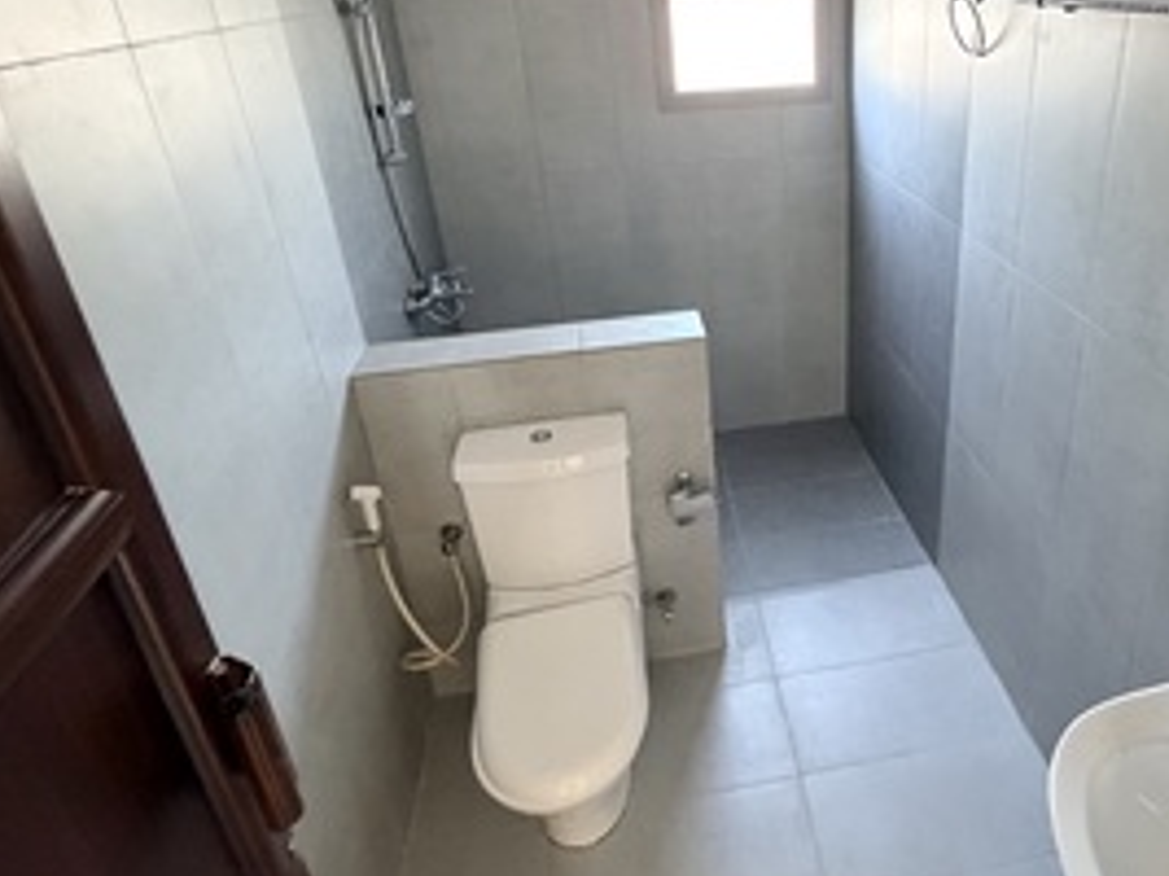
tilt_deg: -23.9
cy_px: 318
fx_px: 810
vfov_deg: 56.0
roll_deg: +1.8
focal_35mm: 24
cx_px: 773
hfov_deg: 69.7
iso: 800
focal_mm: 2.22
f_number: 2.2
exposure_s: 1/60
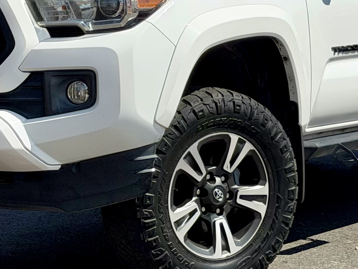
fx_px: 1645
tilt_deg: -0.5
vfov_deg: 9.3
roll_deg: +1.0
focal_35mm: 159
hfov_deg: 12.4
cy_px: -20
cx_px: 189
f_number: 1.78
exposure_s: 1/6024
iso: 64
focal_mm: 6.76
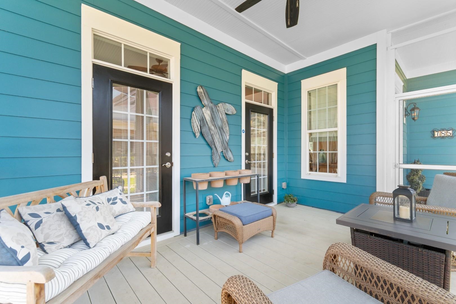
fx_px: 190
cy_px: 152
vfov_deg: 77.3
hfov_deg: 100.4
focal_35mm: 15
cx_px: 228
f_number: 4.5
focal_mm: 10
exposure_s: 1/15
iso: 100
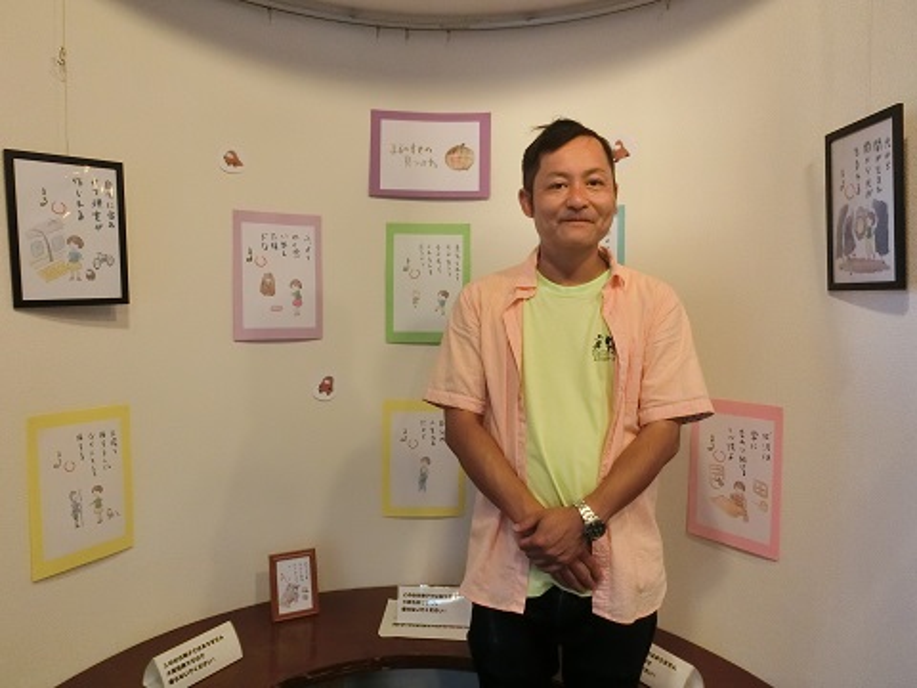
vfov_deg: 54.9
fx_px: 662
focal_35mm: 25
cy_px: 344
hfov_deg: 69.4
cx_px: 458
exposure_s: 1/60
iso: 400
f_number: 3.5
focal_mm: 4.5
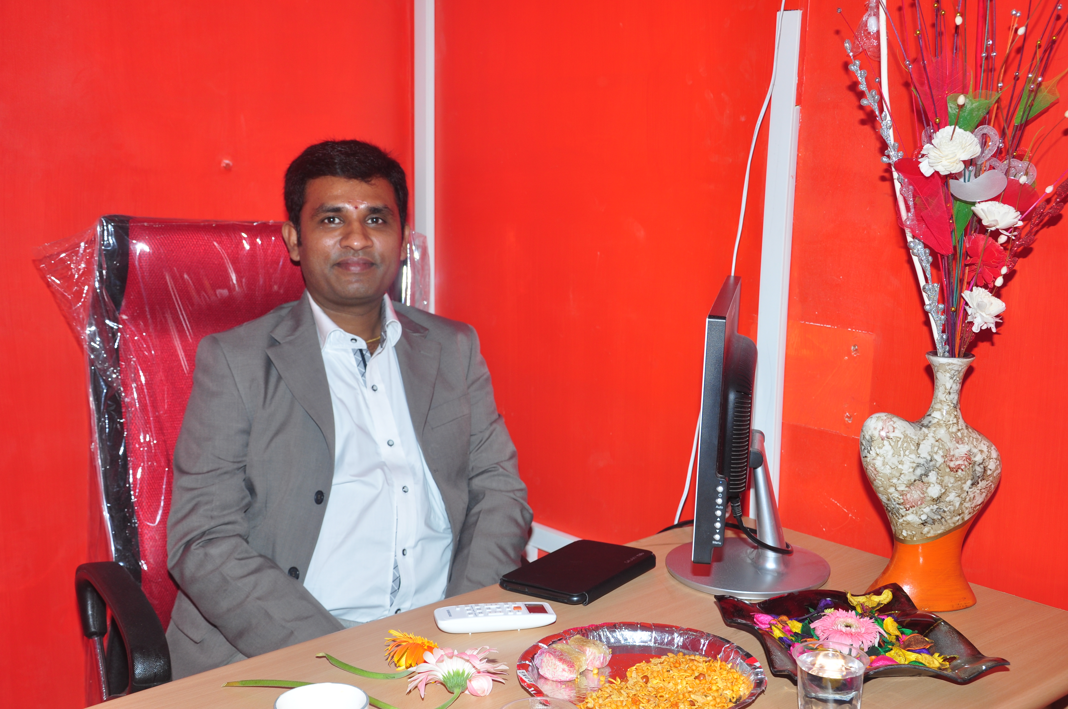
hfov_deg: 46.4
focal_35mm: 42
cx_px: 534
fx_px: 1244
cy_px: 354
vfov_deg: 31.8
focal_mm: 28
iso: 200
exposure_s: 1/125
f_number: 5.6
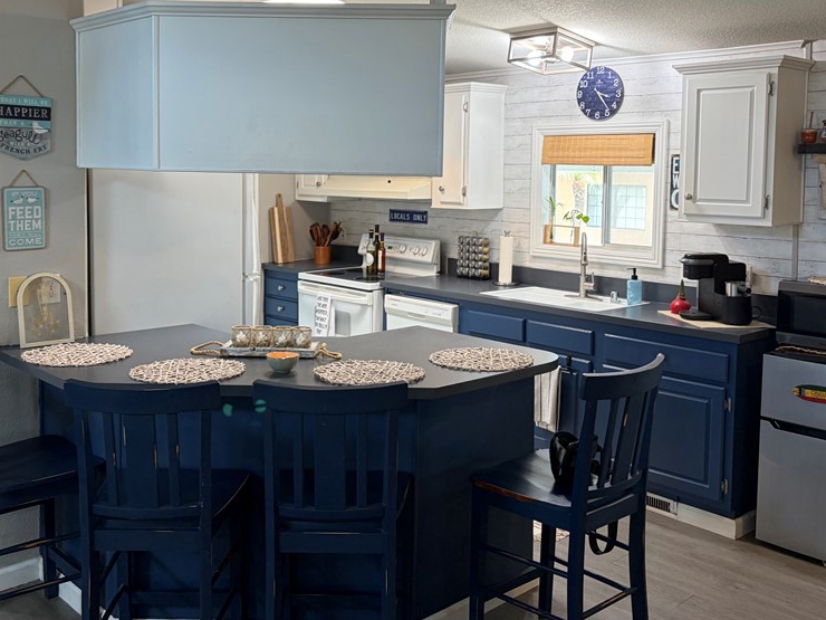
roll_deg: +0.4
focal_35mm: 36
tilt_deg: -2.6
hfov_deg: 51.3
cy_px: 226
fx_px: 859
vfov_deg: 39.3
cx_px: 398
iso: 100
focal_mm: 5.96
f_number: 1.6
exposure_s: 1/60
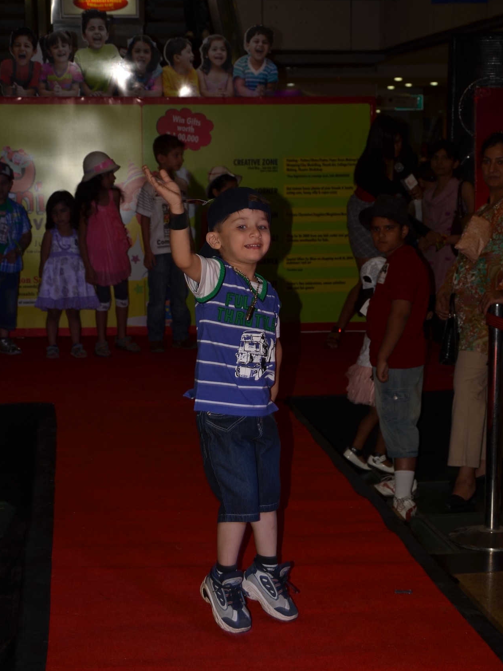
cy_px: 365
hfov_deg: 21.3
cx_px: 252
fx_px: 1336
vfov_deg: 28.1
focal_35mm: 69
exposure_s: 1/60
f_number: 6.3
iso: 100
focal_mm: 42
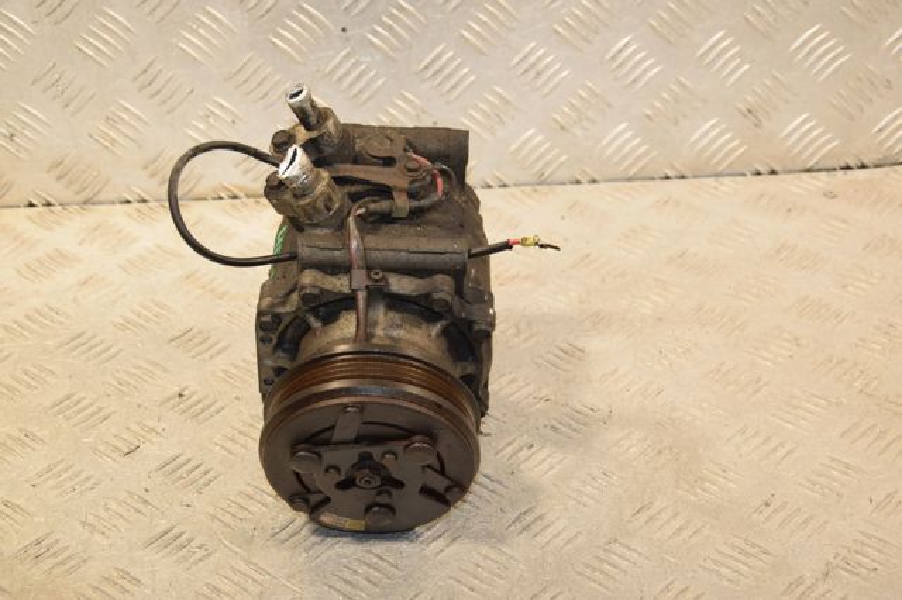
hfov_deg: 28.1
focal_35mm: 72
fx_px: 1803
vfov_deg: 18.9
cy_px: 300
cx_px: 451
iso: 800
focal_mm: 48
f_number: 6.3
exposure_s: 1/200
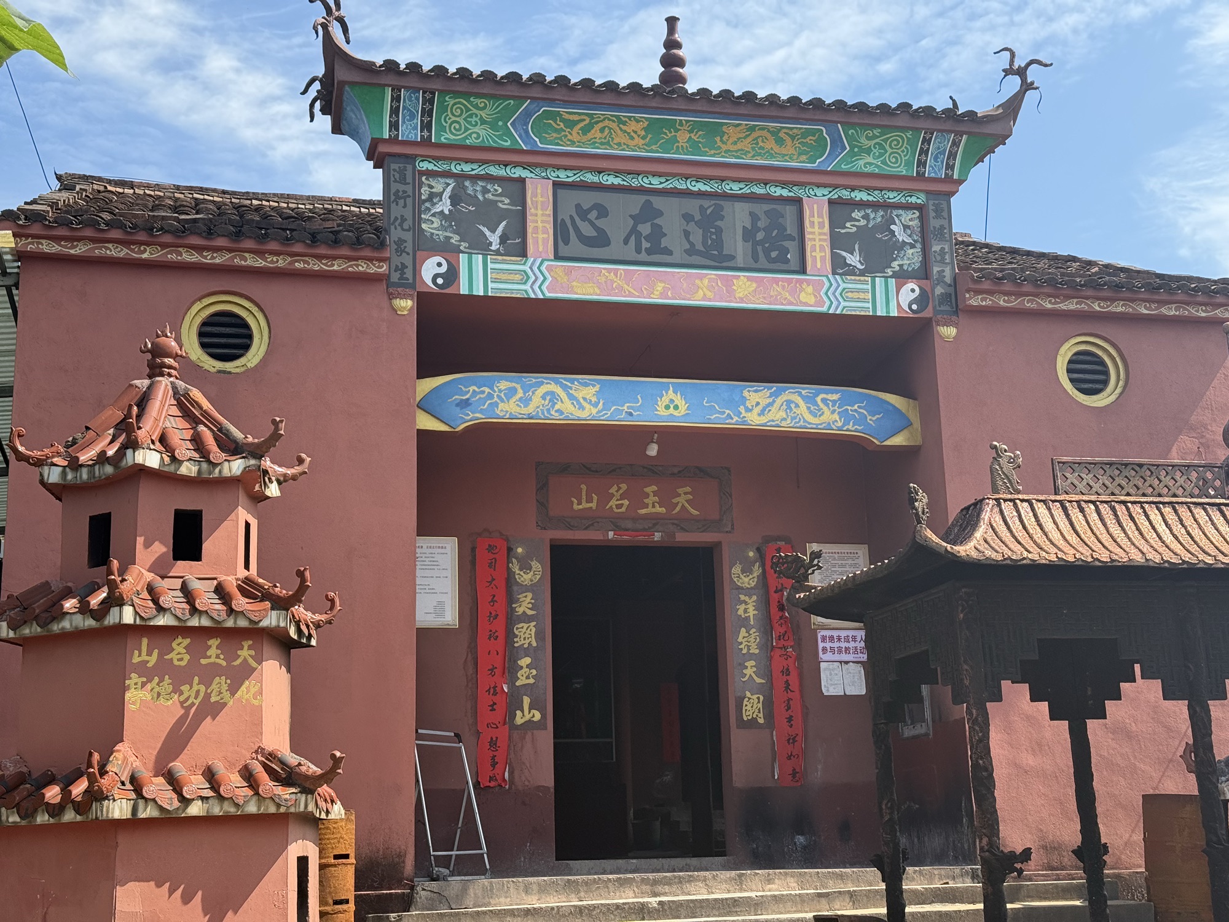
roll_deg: +2.3
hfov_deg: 39.7
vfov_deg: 30.3
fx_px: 1704
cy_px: 461
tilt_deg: +15.3
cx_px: 614
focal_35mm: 48
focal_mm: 6.76
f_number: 1.78
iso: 100
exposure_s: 1/2342
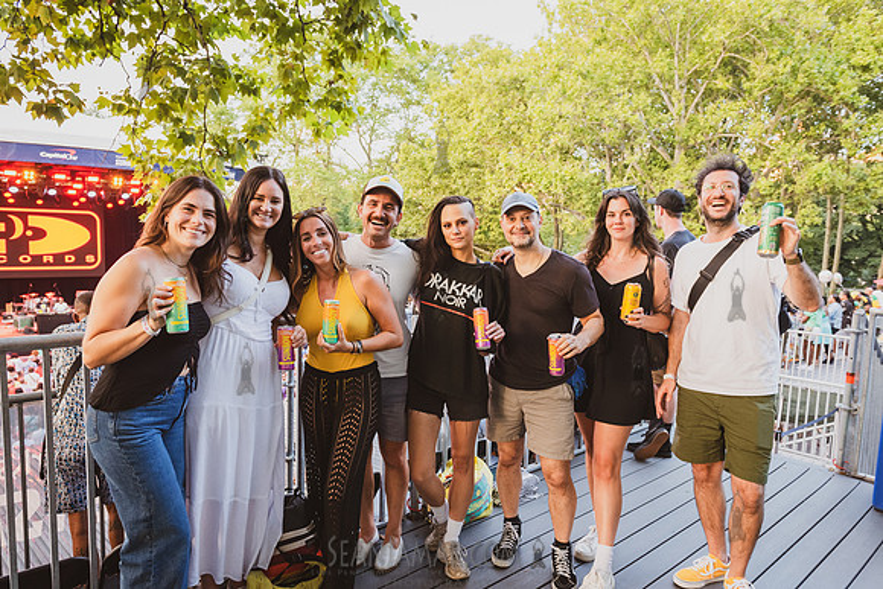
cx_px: 430
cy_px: 306
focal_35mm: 25
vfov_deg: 50.8
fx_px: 621
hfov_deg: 70.8
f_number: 4
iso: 2000
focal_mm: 24
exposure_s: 1/80
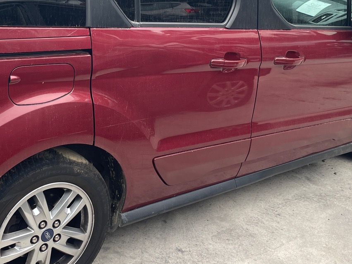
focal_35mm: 55
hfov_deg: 34.5
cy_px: 53
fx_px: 559
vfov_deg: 26.1
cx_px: 108
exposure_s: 1/275
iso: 32
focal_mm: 4.2
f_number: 1.6
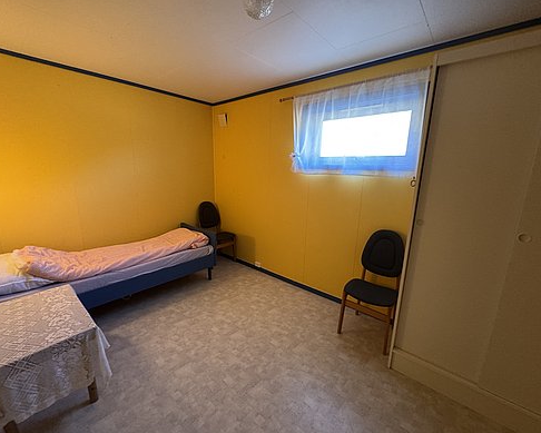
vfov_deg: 84.1
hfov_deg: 96.8
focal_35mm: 15
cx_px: 268
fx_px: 240
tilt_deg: -12.2
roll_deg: -2.9
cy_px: 219
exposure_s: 1/50
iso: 500
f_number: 2.2
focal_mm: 2.22
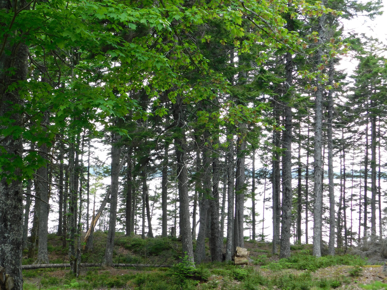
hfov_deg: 42.1
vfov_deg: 32.2
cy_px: 145
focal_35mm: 45
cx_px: 194
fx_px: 503
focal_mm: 8
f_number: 3.7
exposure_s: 1/50
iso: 125
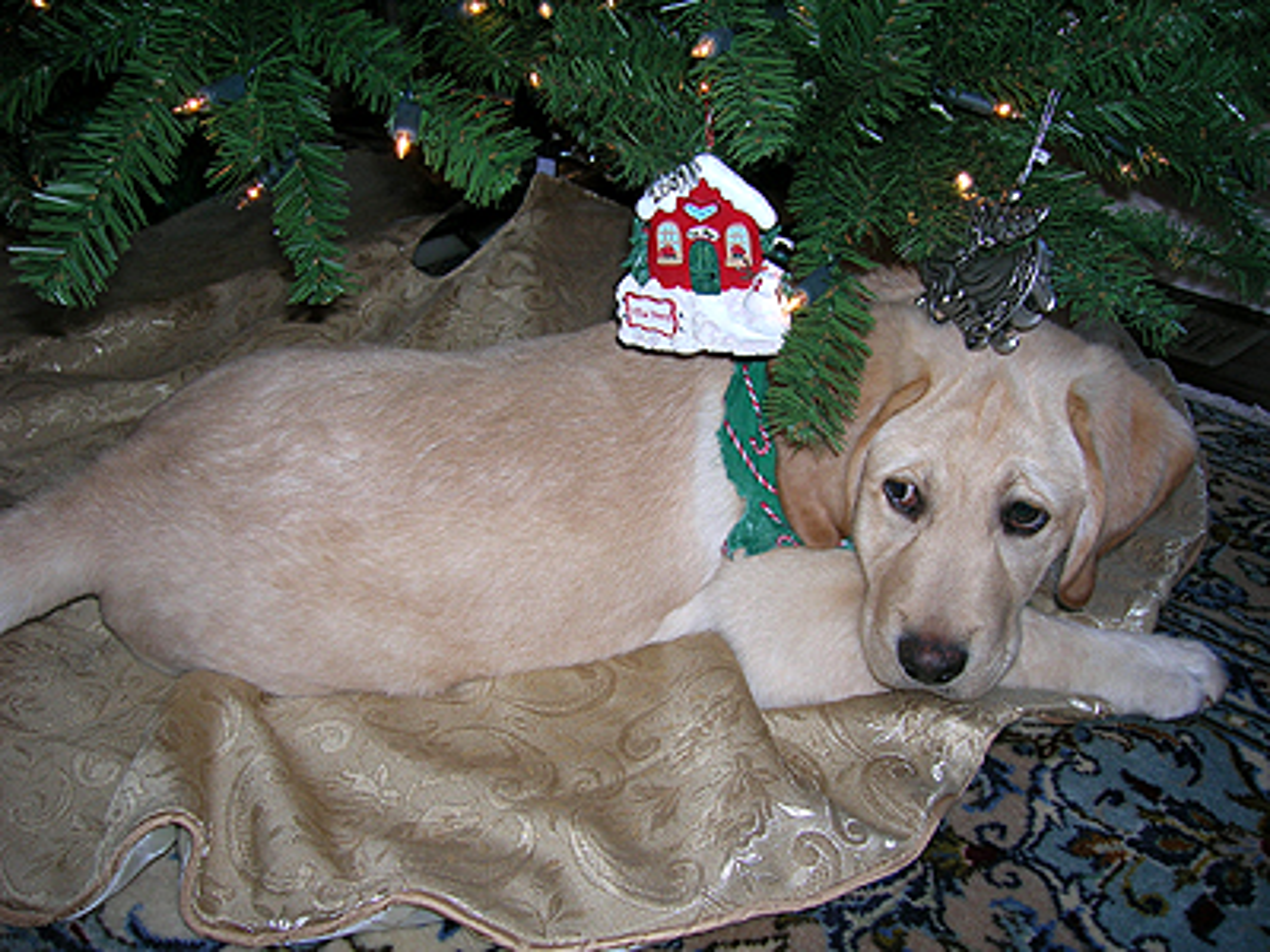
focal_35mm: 34
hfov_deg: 54.0
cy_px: 476
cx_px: 635
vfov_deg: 41.8
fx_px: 1247
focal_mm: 5.7
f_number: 2.9
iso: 50
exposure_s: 1/60.1
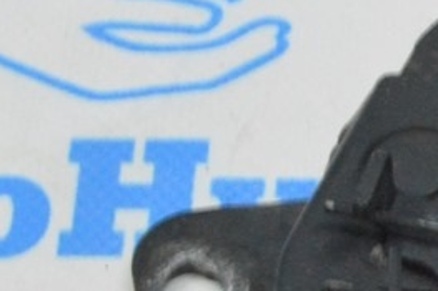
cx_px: 798
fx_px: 3404
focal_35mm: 280
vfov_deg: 4.9
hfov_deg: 7.2
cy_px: 192
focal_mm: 48
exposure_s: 1/20
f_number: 20
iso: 6400
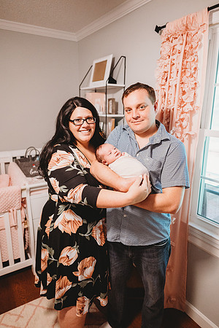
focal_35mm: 24
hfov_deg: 53.1
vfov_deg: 73.7
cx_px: 110
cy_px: 164
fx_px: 219
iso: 2000
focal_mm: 24
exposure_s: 1/160
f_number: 2.2
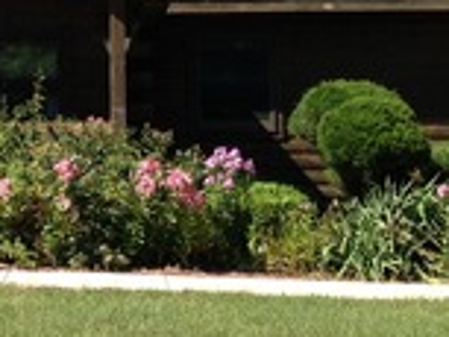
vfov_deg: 10.1
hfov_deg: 12.8
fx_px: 1895
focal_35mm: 146
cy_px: 15
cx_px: -217
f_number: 2.4
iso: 50
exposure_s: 1/824
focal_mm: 4.28
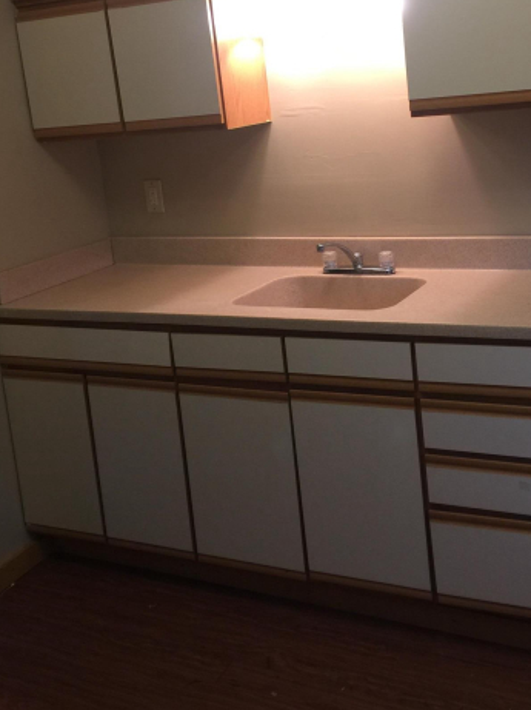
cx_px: 336
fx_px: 860
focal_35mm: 42
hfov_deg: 34.1
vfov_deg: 44.1
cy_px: 232
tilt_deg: -9.4
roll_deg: +5.5
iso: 50
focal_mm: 4.15
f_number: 2.2
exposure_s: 1/15
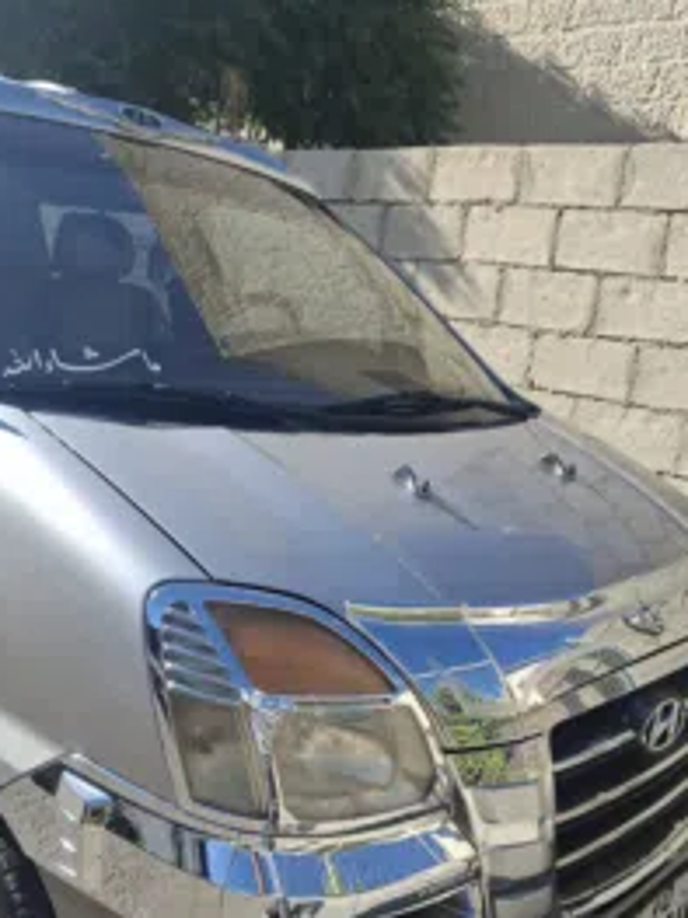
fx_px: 928
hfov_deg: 40.7
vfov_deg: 51.8
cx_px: 335
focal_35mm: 35
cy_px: 600
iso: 50
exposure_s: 1/1120
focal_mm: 5.54
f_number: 1.8
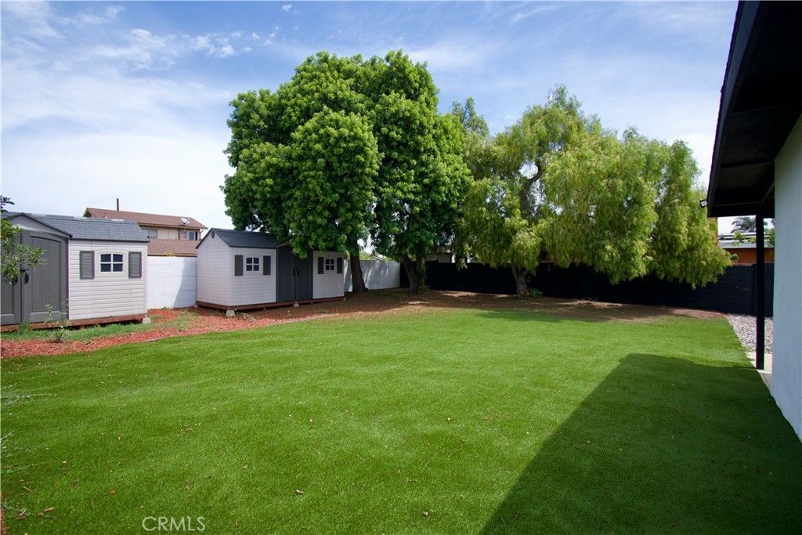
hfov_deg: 100.4
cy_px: 268
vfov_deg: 77.3
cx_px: 401
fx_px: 334
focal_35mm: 15
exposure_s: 1/800
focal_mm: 10
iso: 250
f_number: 5
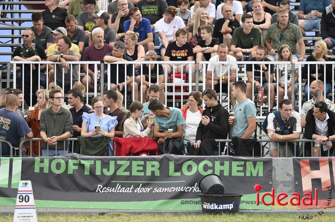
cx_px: 168
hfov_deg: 5.2
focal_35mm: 400
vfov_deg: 3.4
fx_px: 3718
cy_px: 111
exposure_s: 1/200
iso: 320
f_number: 5.6
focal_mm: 400
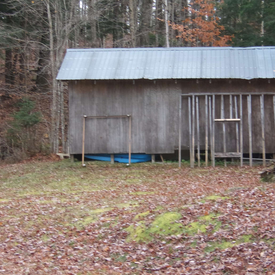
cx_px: 183
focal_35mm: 114
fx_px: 1025
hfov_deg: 15.3
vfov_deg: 15.3
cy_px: 148
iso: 115
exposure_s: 1/34
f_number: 5.6
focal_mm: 15.6
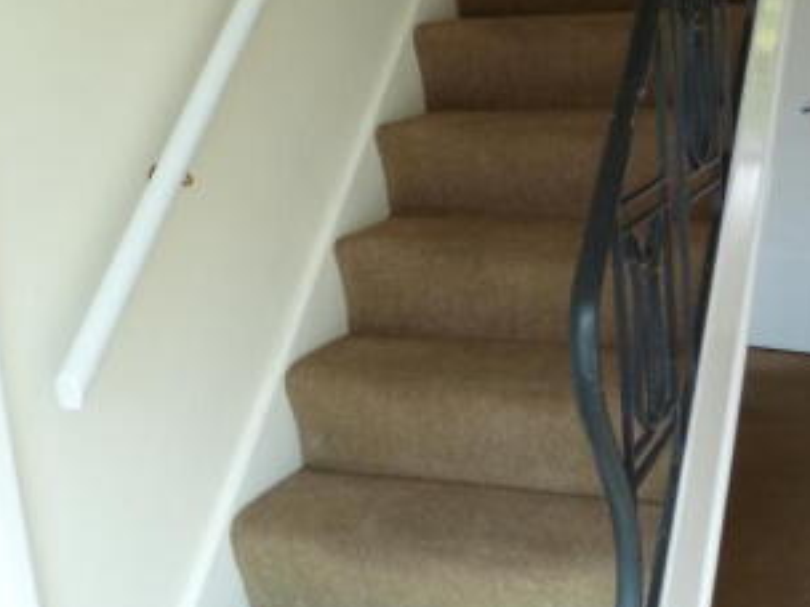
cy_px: 185
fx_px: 1076
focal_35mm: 46
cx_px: 622
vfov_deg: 31.2
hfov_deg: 39.9
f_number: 2.5
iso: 160
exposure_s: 1/60
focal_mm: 4.3
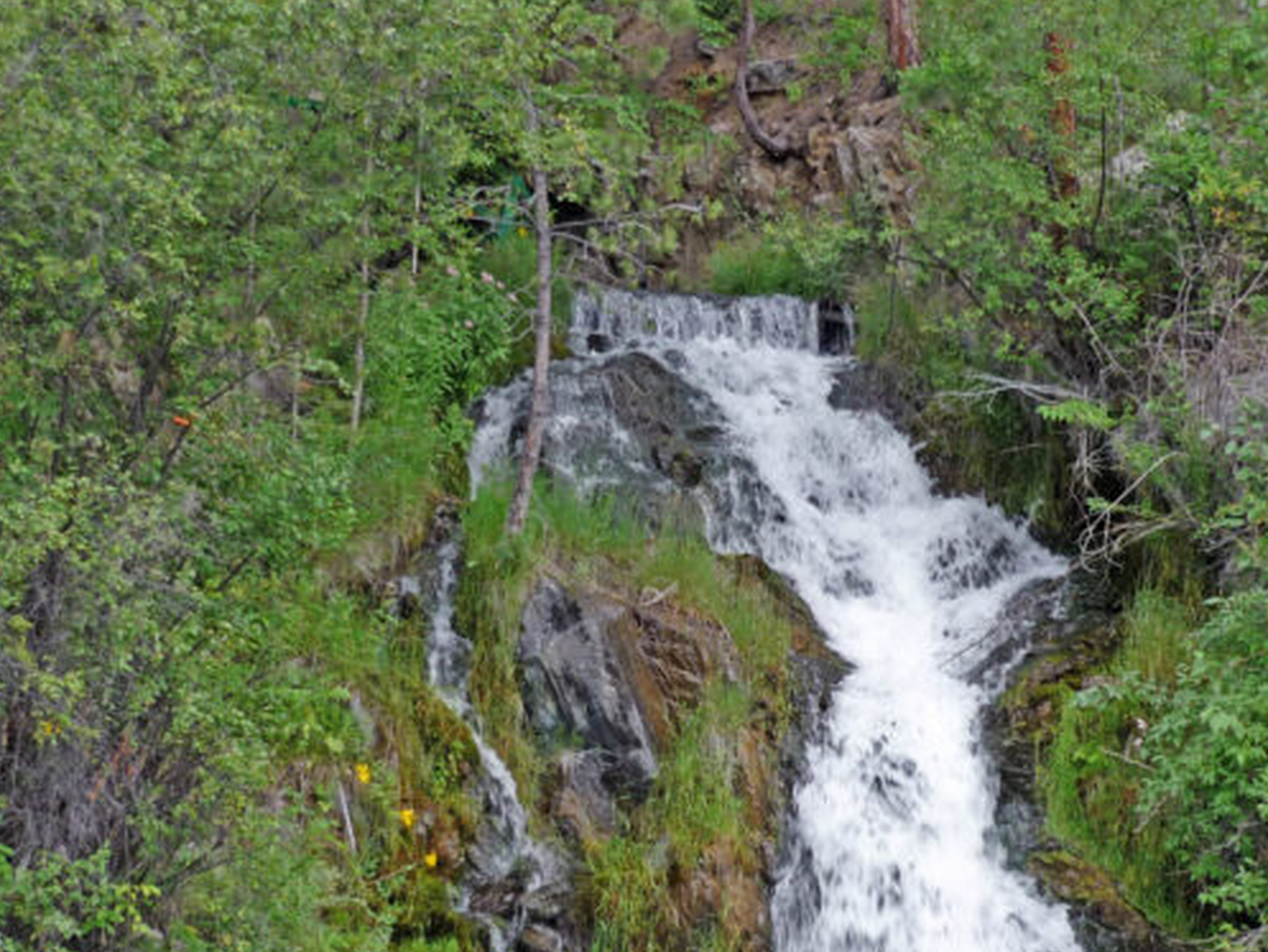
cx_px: 737
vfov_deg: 21.5
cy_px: 681
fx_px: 2491
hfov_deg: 28.5
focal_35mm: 68
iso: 100
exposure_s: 1/80
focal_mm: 7.2
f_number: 3
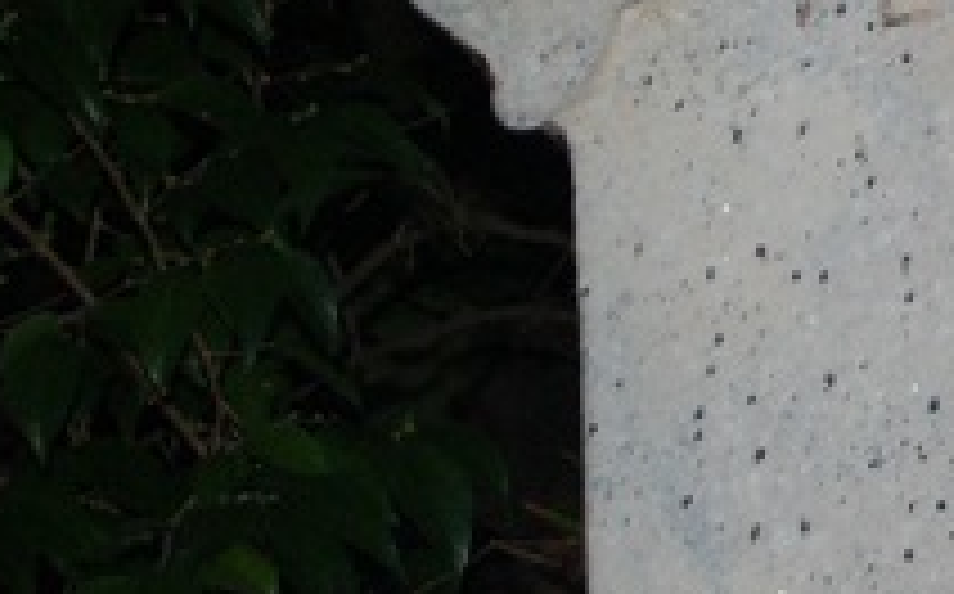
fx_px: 10295
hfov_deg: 5.3
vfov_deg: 3.3
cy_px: -693
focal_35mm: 396
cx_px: 1444
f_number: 5.6
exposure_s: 1/60
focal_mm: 55
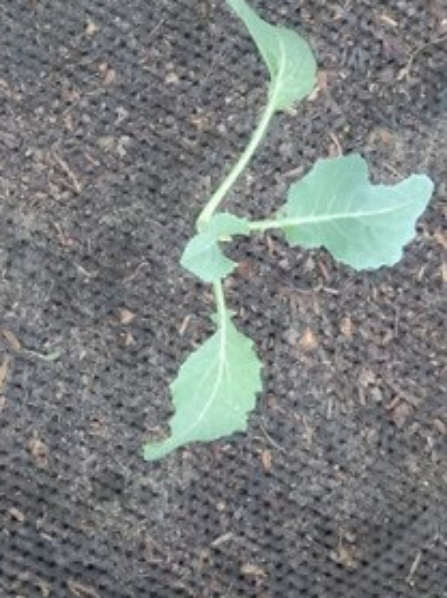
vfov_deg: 20.5
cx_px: 47
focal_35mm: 96
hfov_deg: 15.2
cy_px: 282
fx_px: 1655
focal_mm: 5.43
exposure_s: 1/100
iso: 146
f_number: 1.89
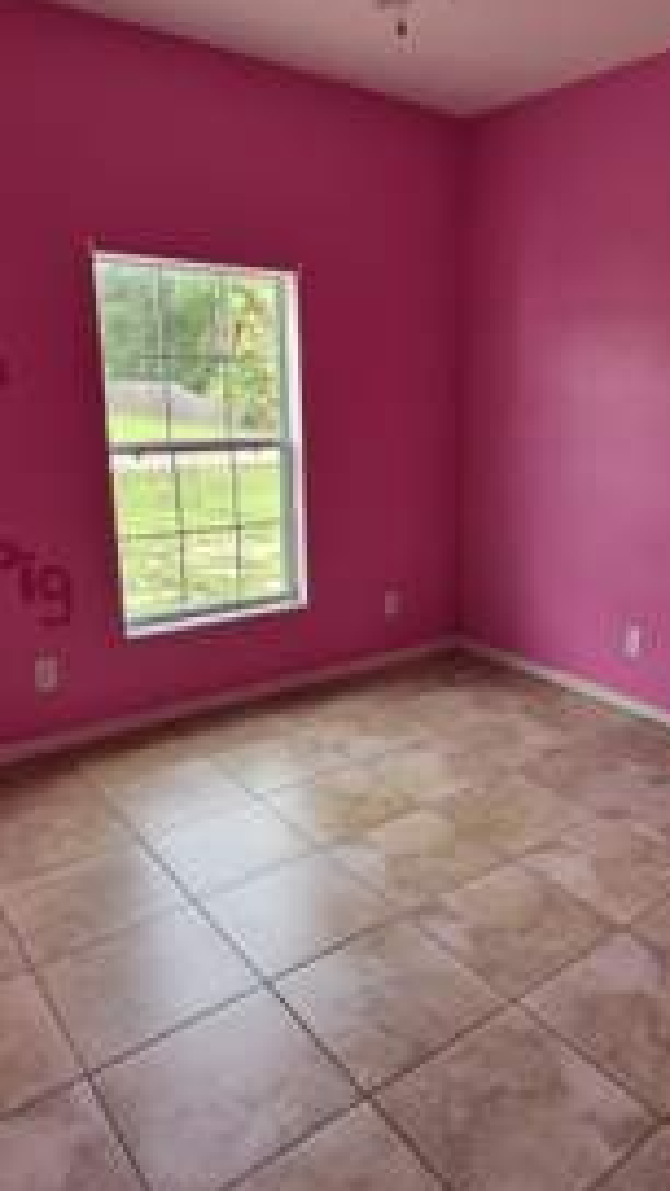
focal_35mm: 25
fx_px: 790
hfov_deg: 45.2
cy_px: 593
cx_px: 455
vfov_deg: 74.1
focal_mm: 1.7
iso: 32
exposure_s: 1/60
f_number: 2.2
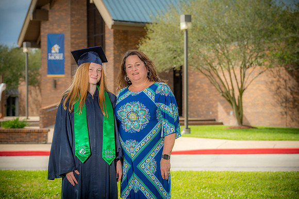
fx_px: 706
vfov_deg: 16.1
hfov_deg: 23.9
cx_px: 150
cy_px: 100
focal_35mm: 85
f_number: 5.6
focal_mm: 85
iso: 80
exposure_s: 1/250
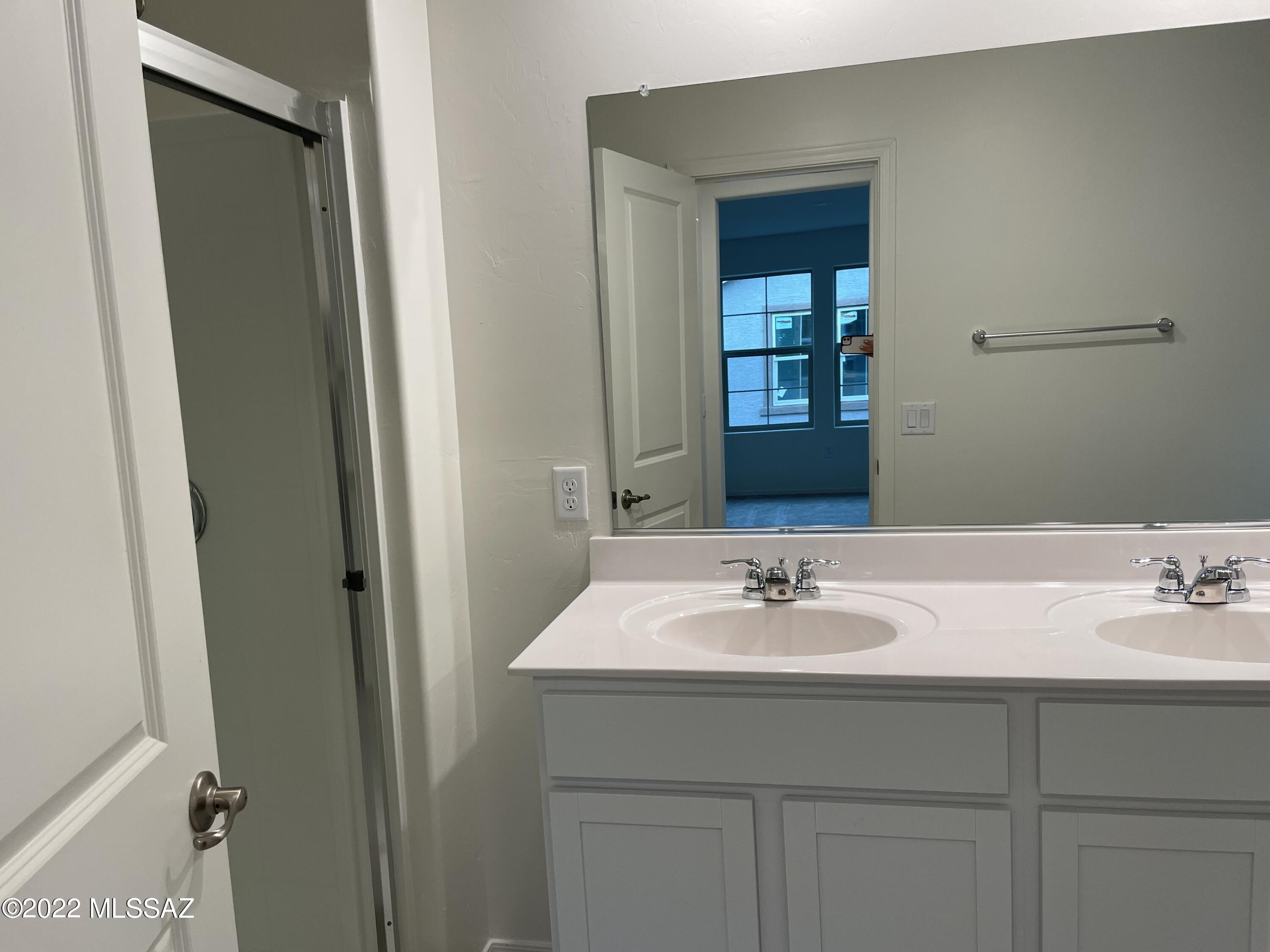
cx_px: 635
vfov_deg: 53.1
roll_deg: +3.5
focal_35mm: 26
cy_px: 476
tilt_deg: -8.3
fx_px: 954
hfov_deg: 67.3
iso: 100
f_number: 1.6
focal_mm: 4.2
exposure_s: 1/120
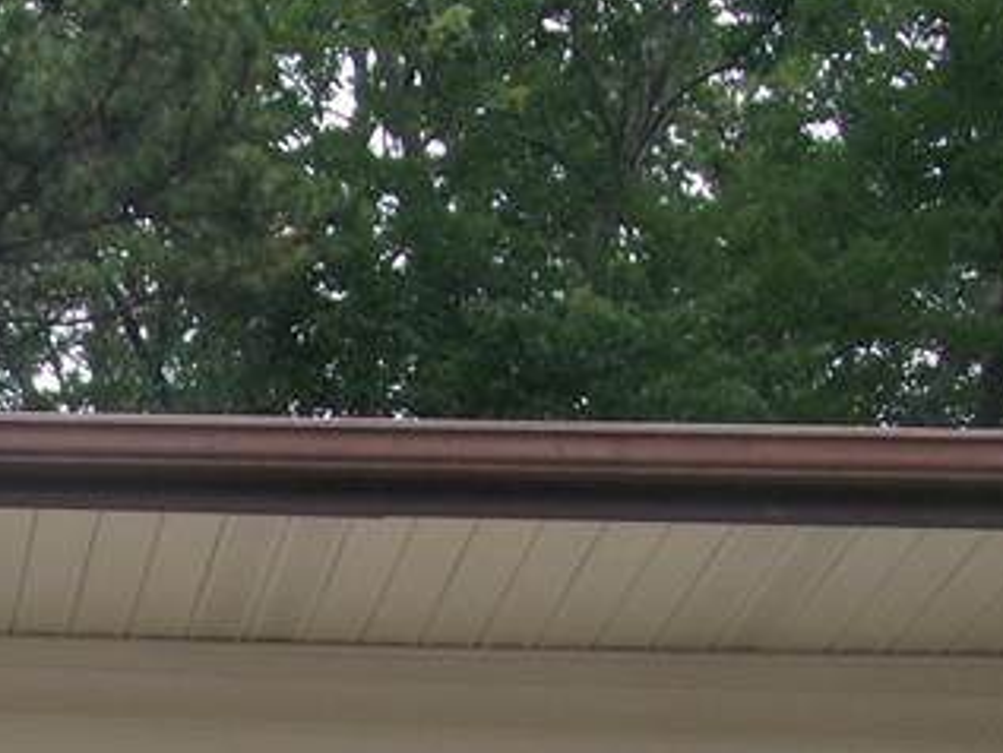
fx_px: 4493
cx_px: -418
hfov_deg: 12.2
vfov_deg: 9.3
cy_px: 1174
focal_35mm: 155
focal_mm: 8.5
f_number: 4.2
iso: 100
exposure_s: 1/200
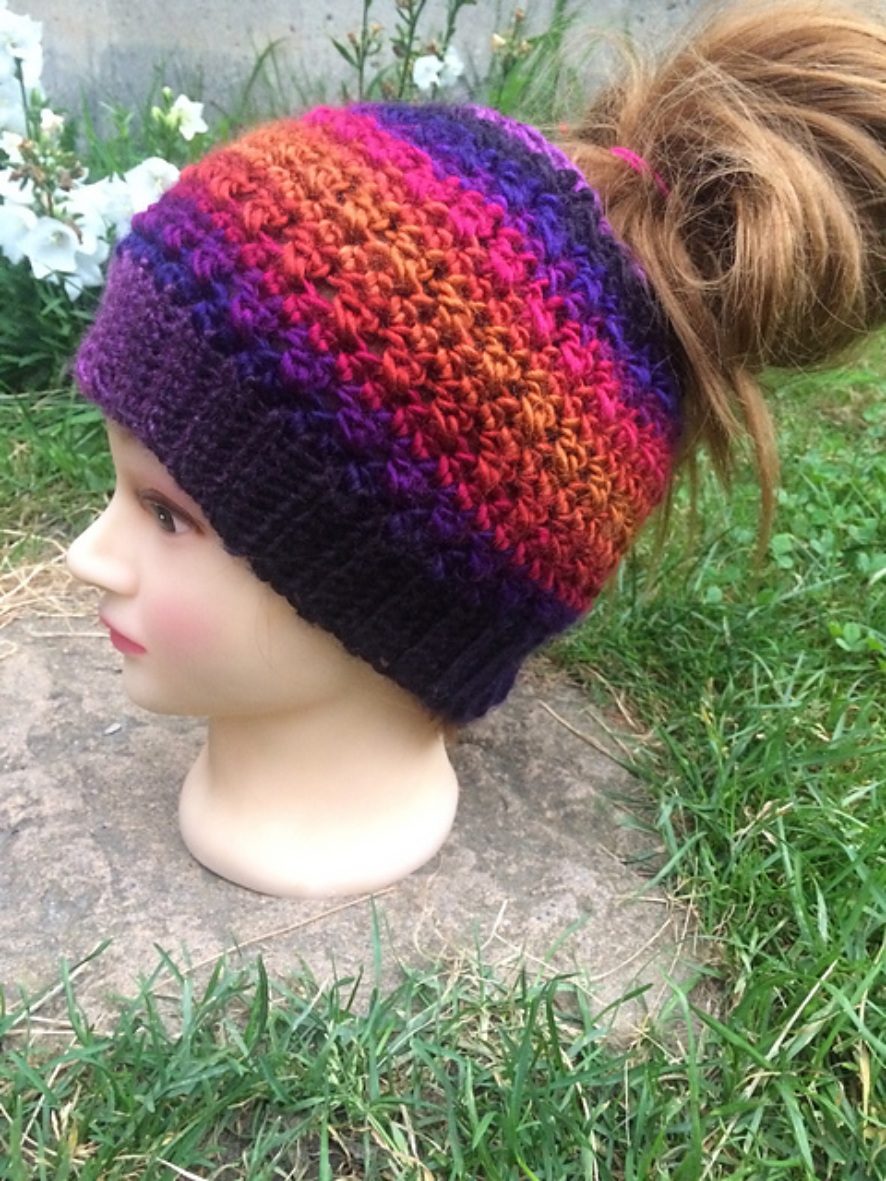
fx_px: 990
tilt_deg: -22.7
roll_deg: -2.3
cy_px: 590
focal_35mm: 29
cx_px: 443
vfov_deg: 61.7
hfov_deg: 48.2
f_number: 2.2
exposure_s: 1/30
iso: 320
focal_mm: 4.15
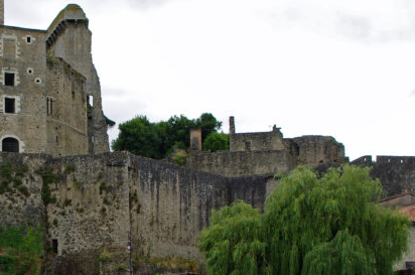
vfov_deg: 17.1
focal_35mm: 79
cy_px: 176
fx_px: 911
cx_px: 111
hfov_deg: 25.4
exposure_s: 1/125
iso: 100
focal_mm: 21.25
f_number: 8
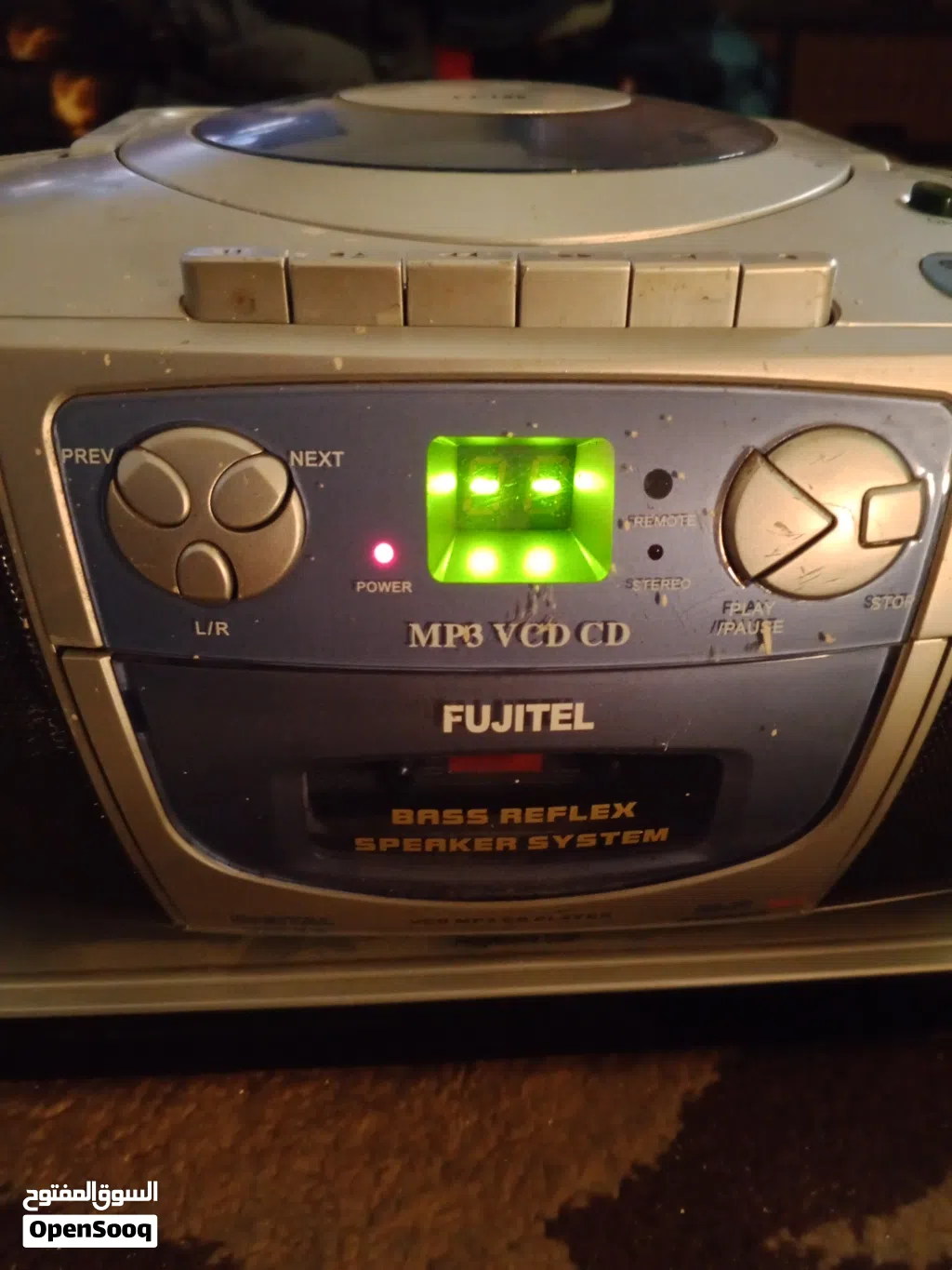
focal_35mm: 27
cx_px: 476
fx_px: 990
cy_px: 635
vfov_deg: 65.3
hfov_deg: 51.4
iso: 6963
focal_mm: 4.09
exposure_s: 1/14.3
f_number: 1.6
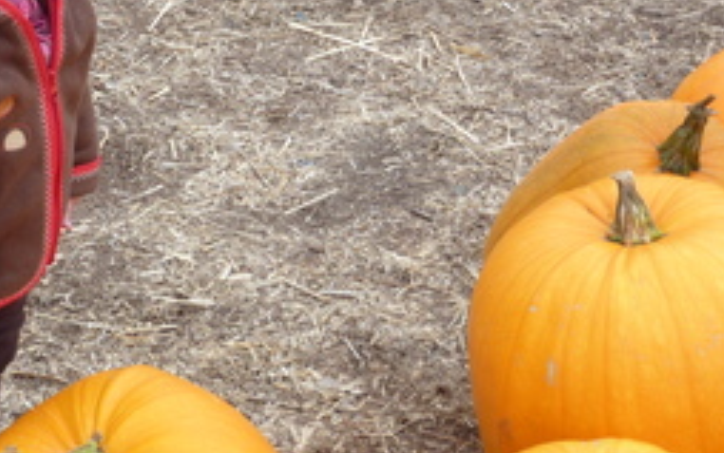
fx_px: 2073
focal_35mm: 105
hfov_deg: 19.8
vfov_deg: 12.4
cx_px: 245
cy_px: 111
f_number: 4
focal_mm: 10.3
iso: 80
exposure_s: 1/160
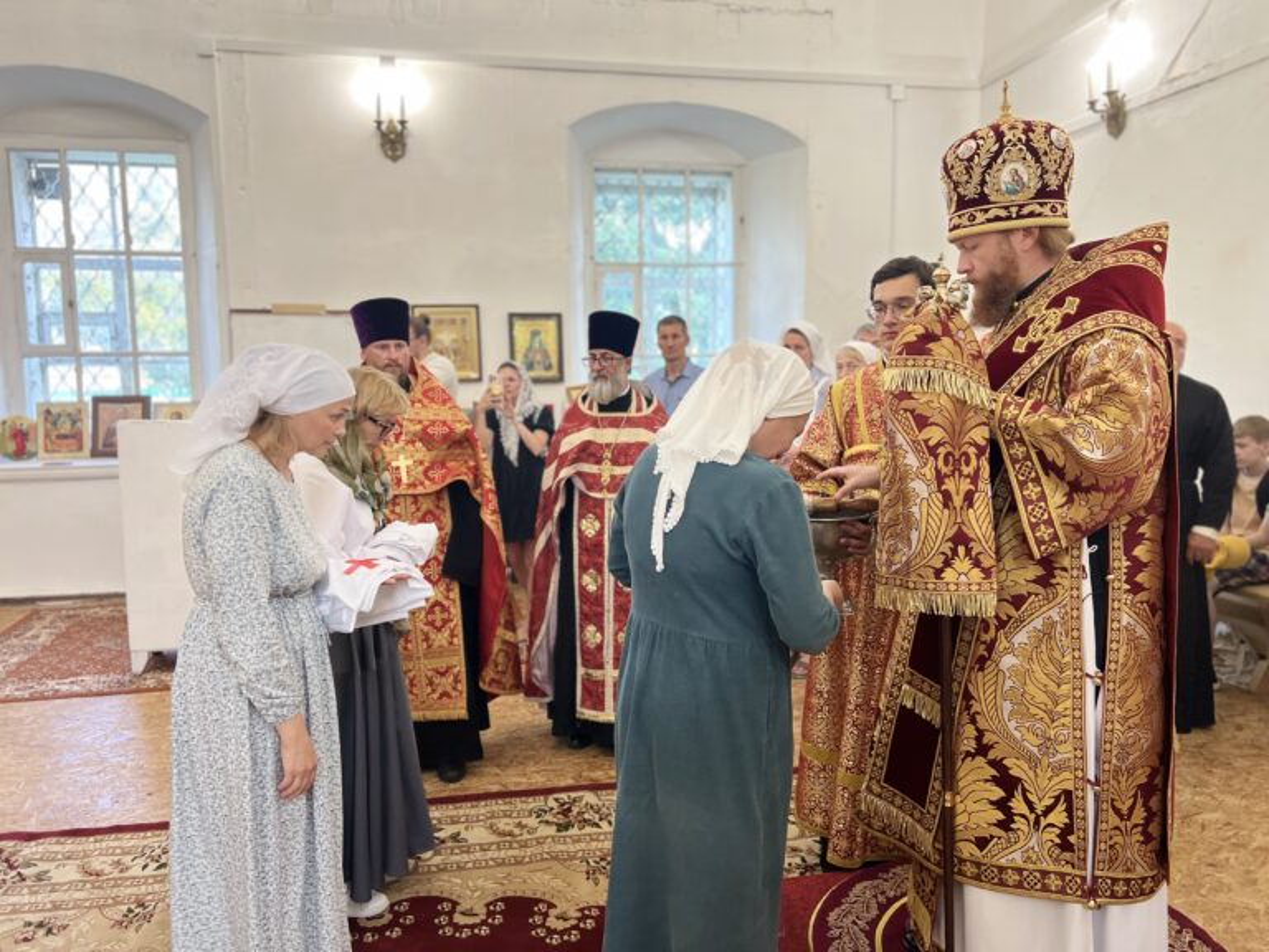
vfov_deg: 53.1
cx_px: 634
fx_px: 953
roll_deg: +1.5
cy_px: 476
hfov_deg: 67.3
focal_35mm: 26
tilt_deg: -2.8
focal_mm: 5.7
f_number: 1.5
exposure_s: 1/50
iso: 100
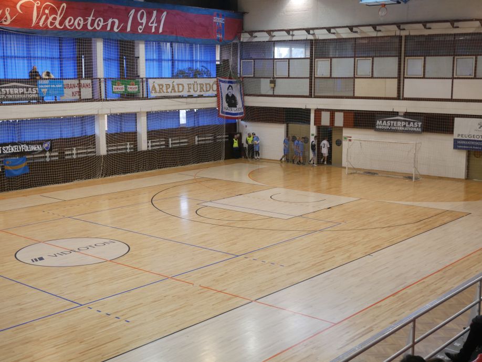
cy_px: 181
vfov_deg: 30.3
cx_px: 241
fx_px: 669
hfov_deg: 39.6
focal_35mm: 48
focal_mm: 24
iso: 1000
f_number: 5.2
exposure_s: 1/60
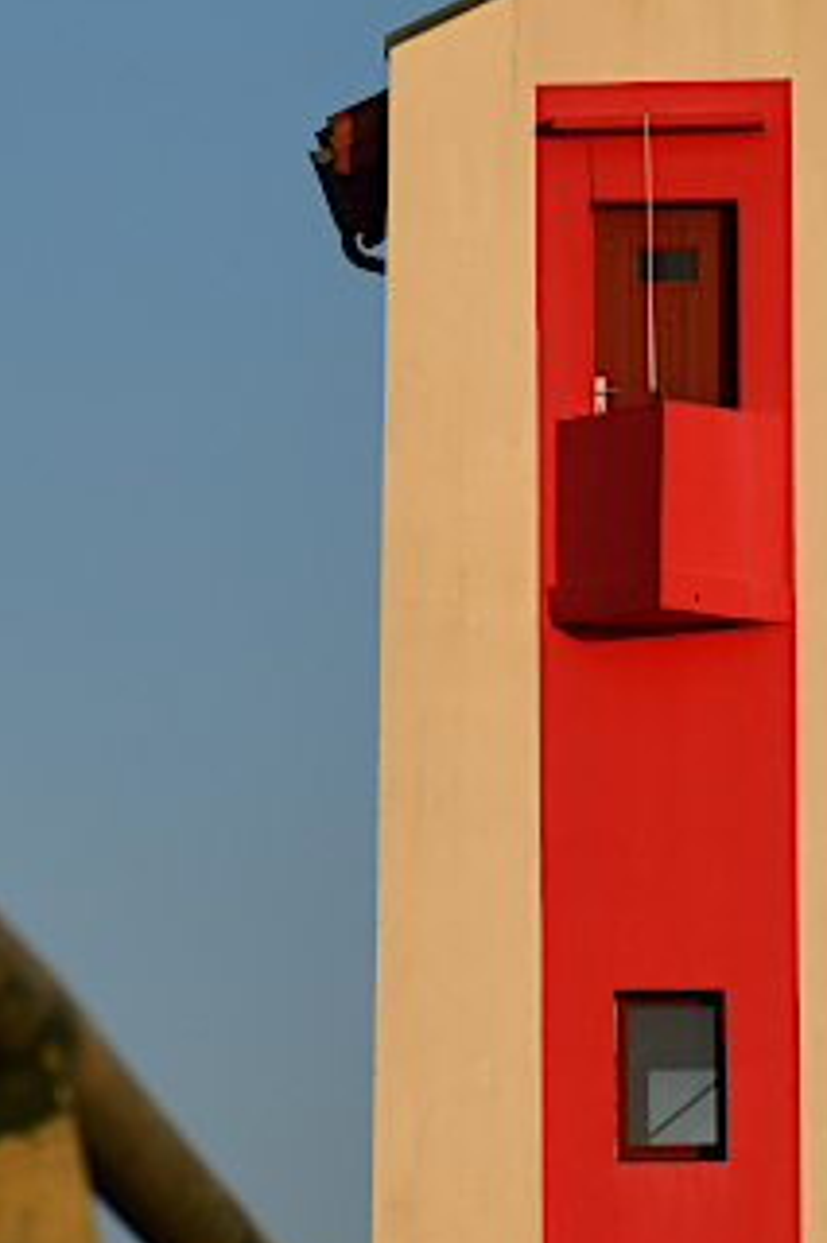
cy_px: 1185
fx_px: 11659
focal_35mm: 338
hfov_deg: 4.1
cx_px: 790
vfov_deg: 6.1
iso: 125
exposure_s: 1/250
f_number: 10
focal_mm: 72
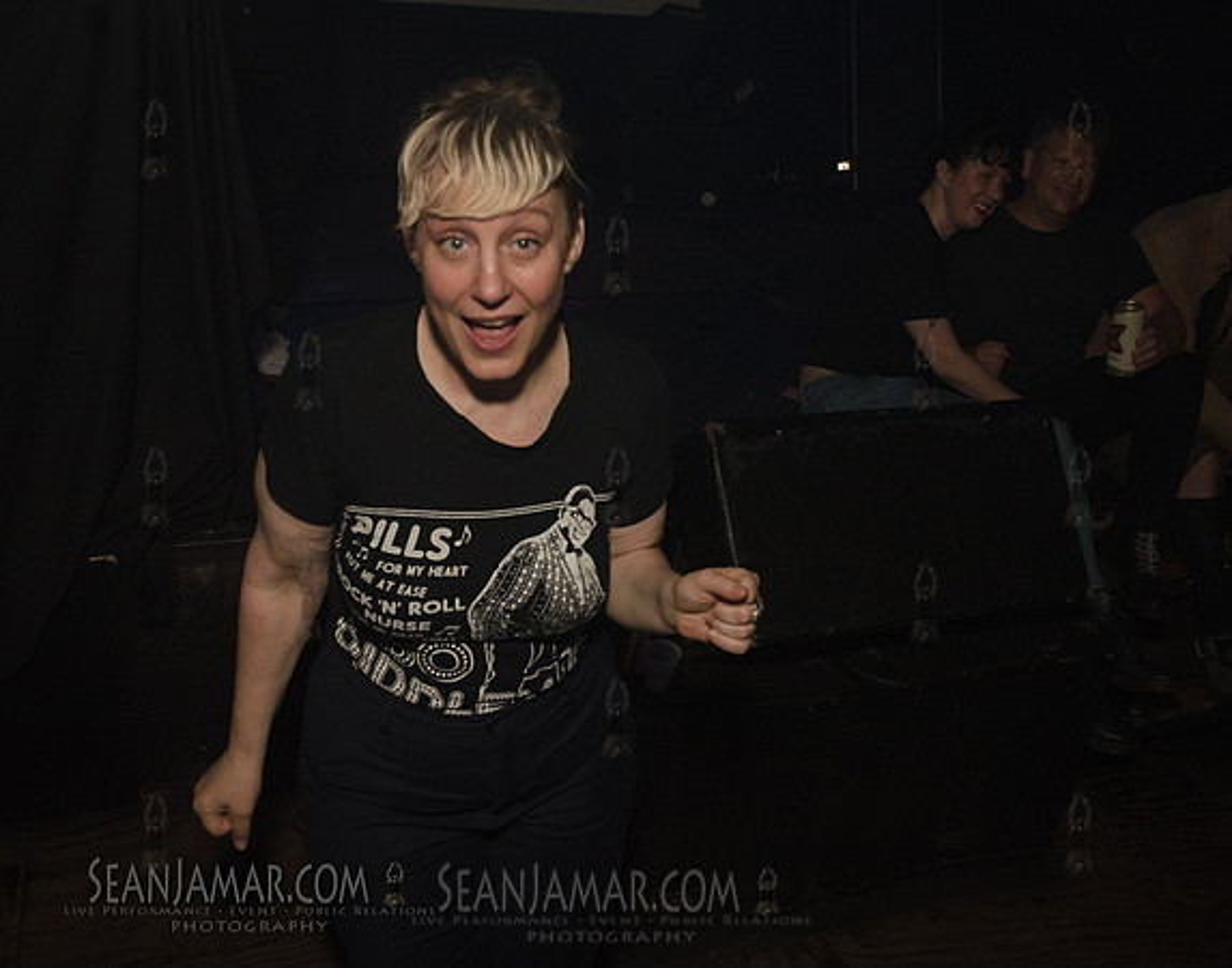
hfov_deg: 54.7
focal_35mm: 33
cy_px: 487
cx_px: 592
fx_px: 1190
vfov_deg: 44.3
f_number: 4.5
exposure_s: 1/320
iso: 2000
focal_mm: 24
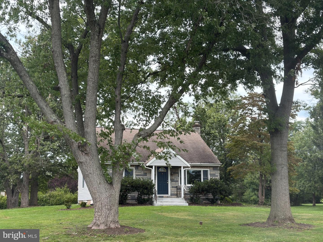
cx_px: 162
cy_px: 121
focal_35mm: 52
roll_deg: +0.3
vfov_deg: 28.0
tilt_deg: +10.6
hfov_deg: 36.8
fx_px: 485
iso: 40
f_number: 1.6
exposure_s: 1/1082
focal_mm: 5.96
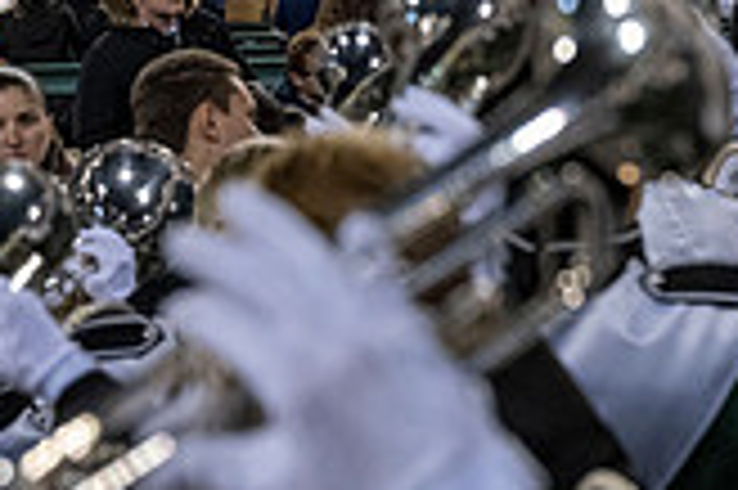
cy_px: 7
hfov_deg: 10.4
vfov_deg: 7.1
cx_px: 1134
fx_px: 3912
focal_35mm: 191
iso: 3200
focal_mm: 54
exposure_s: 1/500
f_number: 4
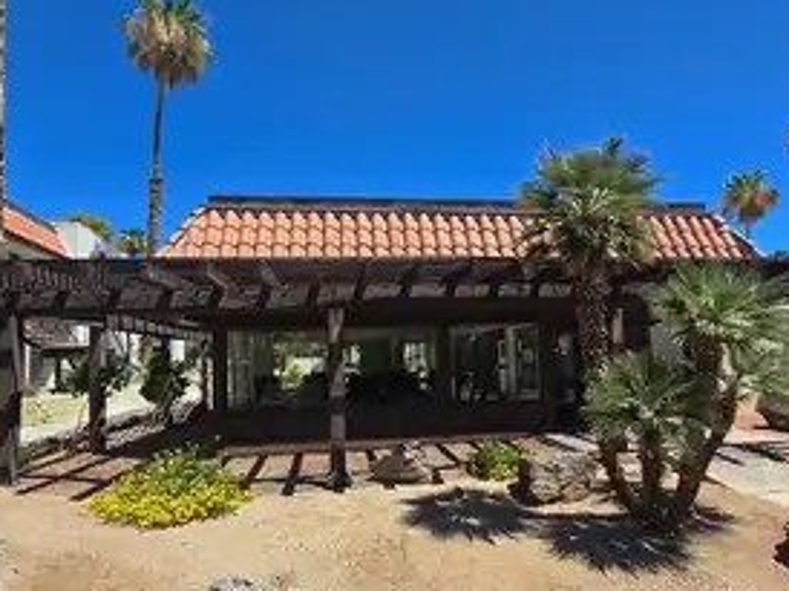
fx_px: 433
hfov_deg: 84.7
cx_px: 389
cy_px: 337
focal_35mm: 19
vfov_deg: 68.3
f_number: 2.2
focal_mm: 2.2
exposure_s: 1/2198
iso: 50
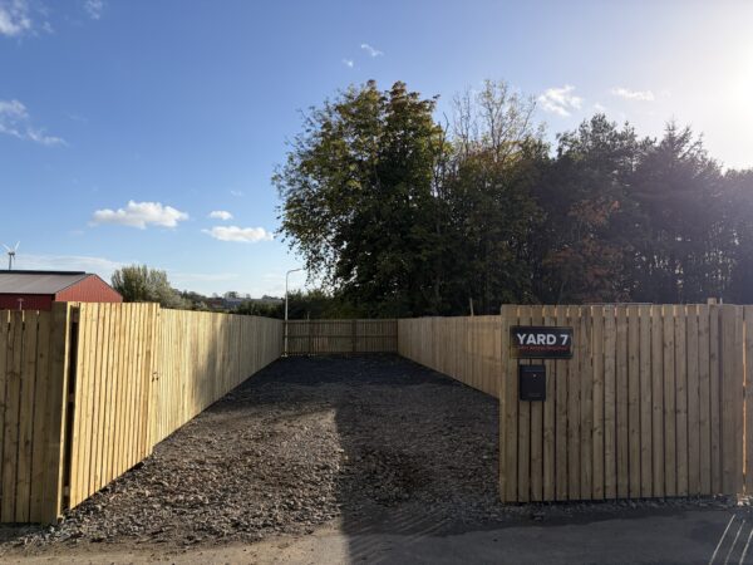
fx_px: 566
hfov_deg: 67.3
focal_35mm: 26
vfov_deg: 53.1
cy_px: 282
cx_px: 376
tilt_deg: +2.7
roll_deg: -1.3
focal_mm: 5.96
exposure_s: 1/4329
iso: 64
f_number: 1.6
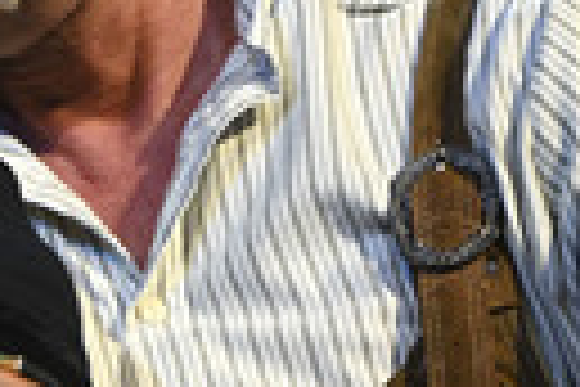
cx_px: -254
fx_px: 11277
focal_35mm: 700
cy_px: -63
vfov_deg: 2.0
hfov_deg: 2.9
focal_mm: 200
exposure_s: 1/250
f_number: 6.3
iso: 3200
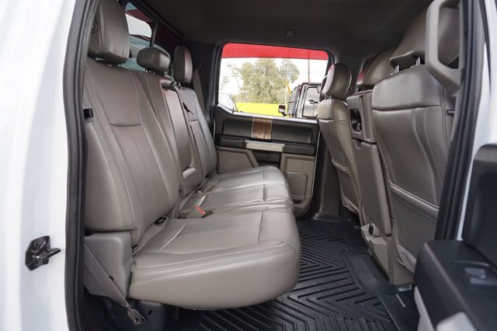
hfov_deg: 73.8
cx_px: 248
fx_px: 331
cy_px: 166
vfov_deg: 53.1
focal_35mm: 24
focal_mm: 16
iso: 100
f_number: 4.5
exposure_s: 1/60
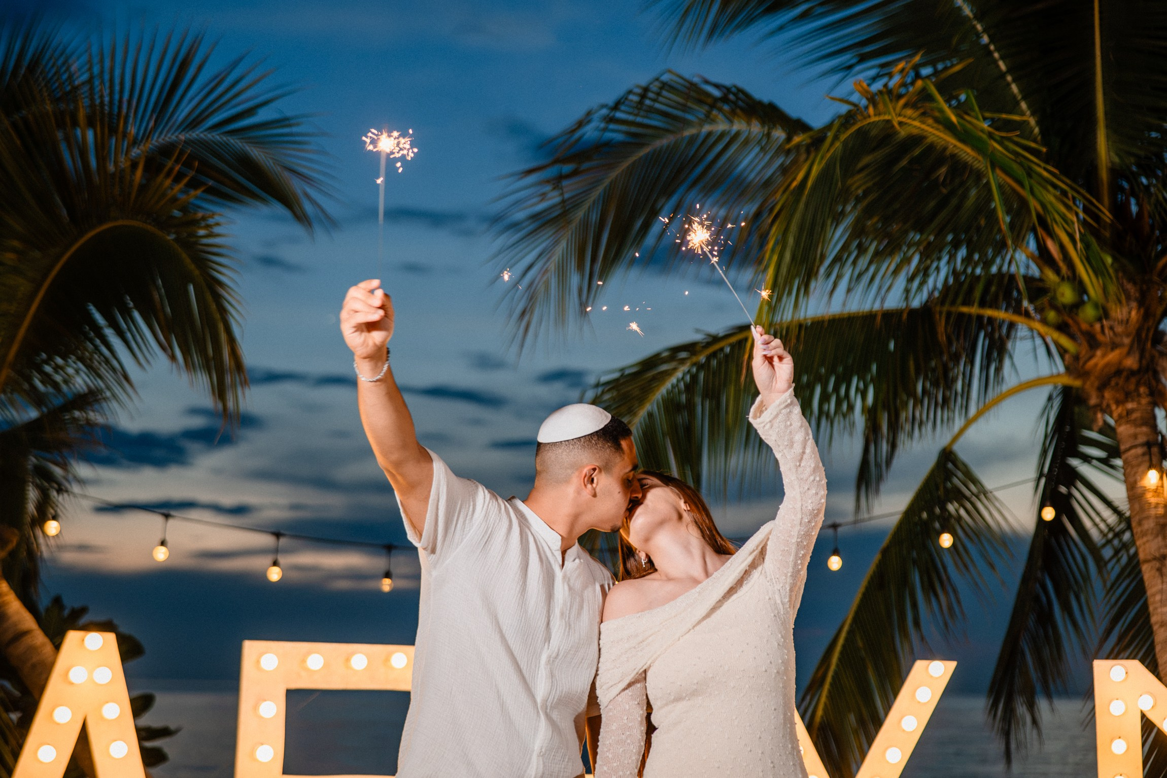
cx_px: 581
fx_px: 1718
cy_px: 389
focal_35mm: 53
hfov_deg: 37.5
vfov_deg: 25.5
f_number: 2.5
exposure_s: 1/250
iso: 1250
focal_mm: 50
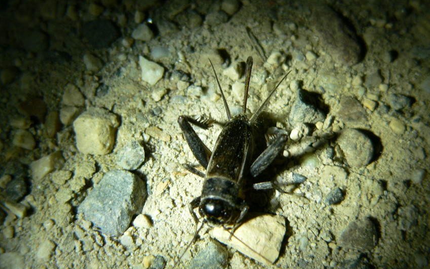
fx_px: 1301
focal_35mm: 111
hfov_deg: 18.8
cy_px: 142
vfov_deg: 11.8
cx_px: 216
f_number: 2.8
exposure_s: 1/60
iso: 150
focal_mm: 17.2
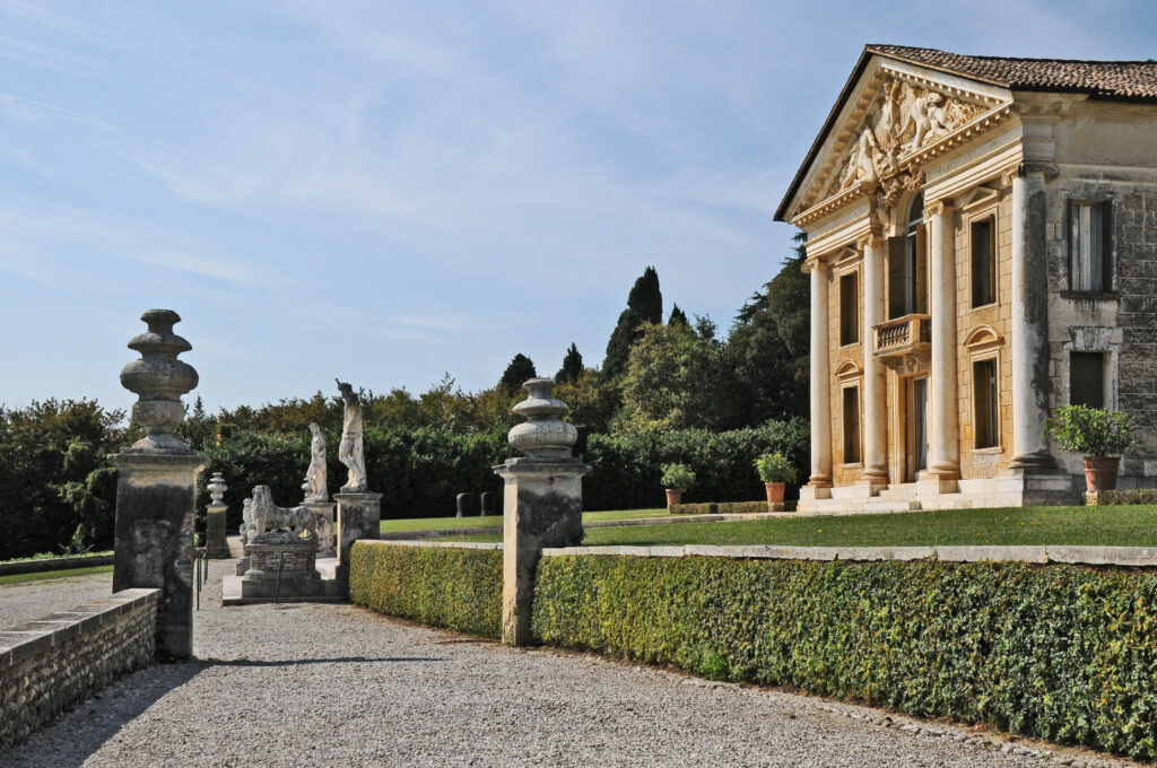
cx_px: 578
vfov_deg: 29.8
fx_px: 1444
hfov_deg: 43.7
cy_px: 384
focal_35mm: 45
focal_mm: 30
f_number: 14
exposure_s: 1/800
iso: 400
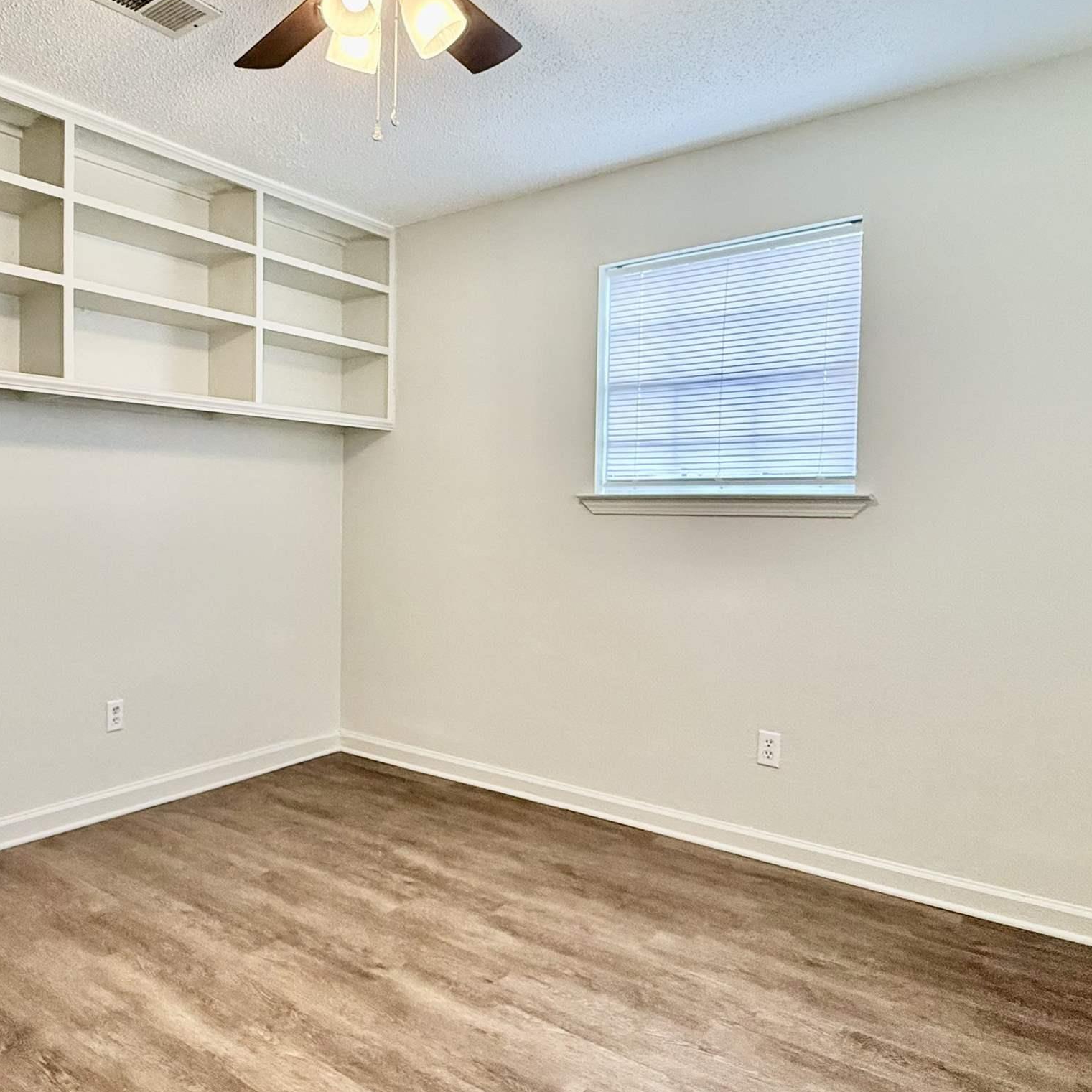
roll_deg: -0.9
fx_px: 892
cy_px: 533
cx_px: 364
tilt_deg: -1.1
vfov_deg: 62.9
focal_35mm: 25
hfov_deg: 61.4
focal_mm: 2.22
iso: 200
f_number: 2.2
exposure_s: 1/120
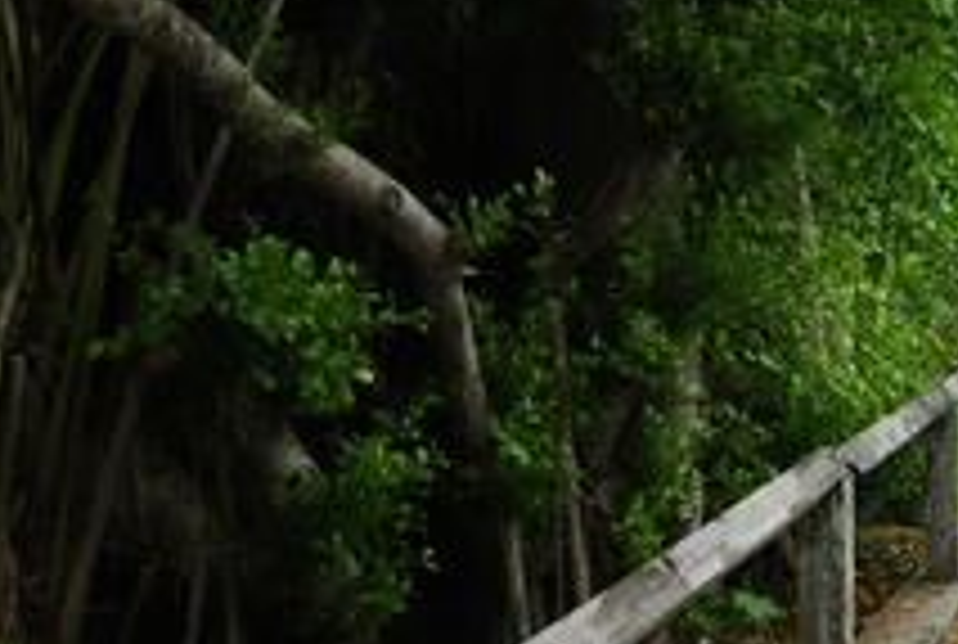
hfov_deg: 23.4
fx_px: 2160
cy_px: 207
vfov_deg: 16.9
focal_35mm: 81
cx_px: 1075
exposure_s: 1/160
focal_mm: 10
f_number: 3.5
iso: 100
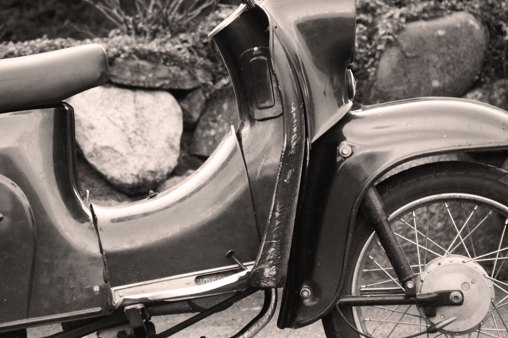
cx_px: 254
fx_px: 4231
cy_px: 169
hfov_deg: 6.9
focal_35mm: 300
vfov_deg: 4.6
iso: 1600
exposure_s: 1/60
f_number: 6.3
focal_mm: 200
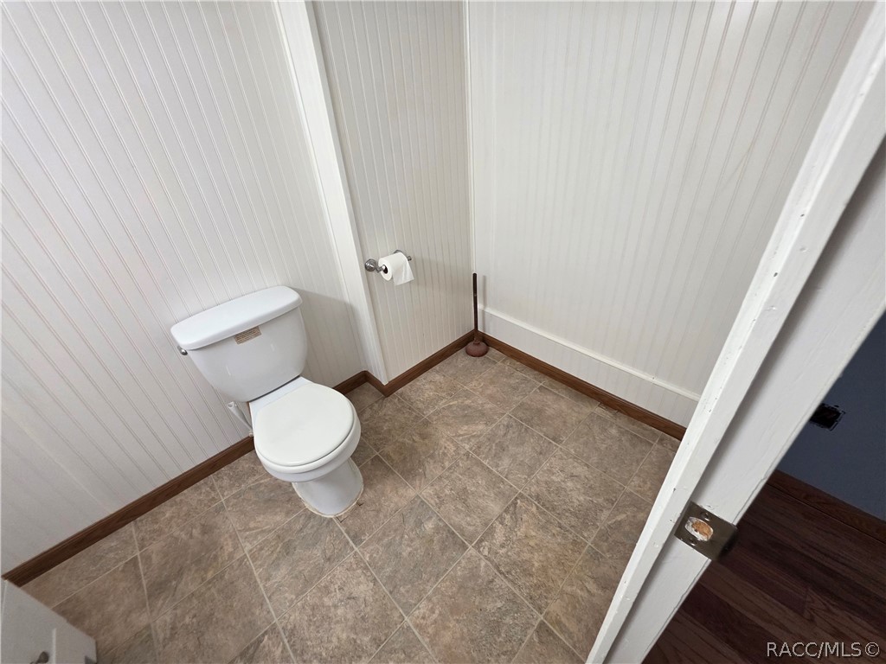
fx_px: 333
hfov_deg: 106.2
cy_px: 332
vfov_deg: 89.9
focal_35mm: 13
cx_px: 443
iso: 250
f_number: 1.9
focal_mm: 2.2
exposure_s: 1/120
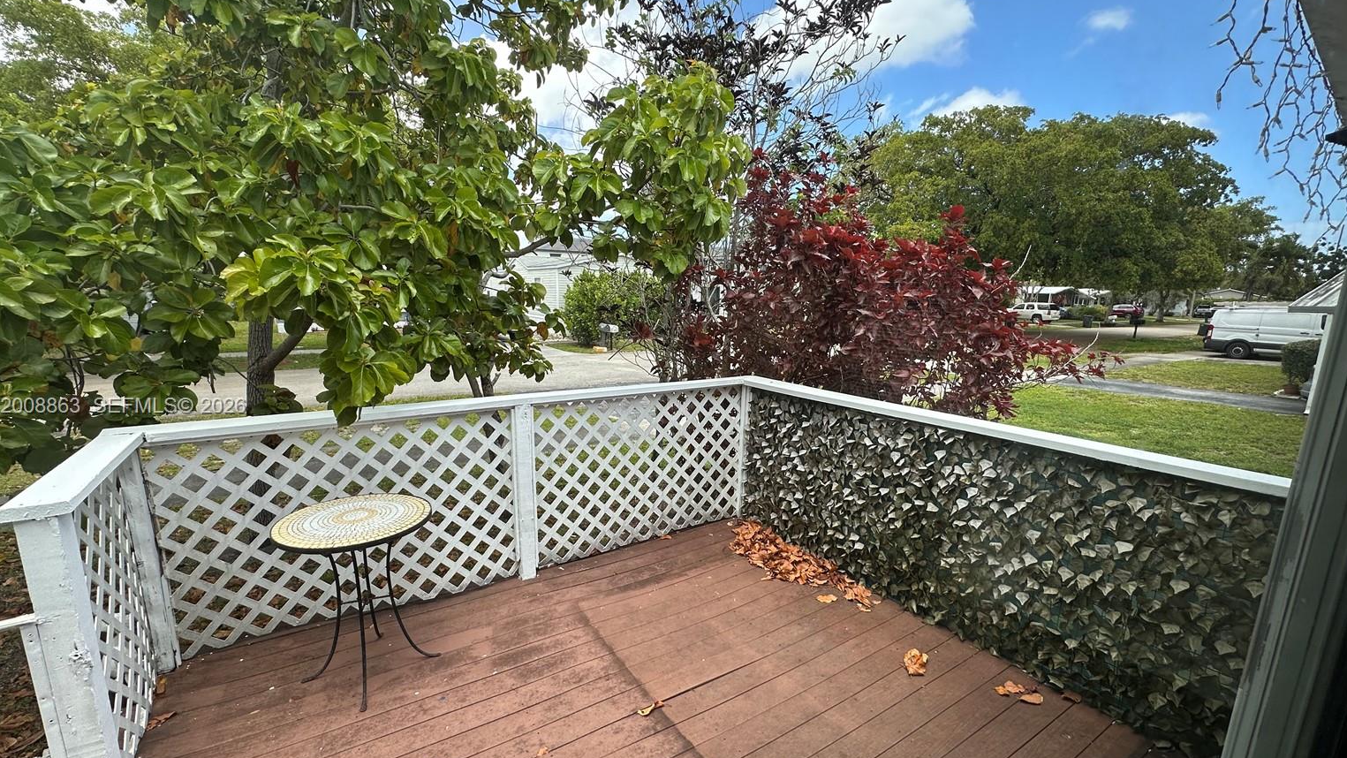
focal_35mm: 16
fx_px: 572
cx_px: 677
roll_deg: -1.7
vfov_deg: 67.0
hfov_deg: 99.4
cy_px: 407
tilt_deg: -10.7
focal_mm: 2.22
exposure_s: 1/467
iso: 40
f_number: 2.2
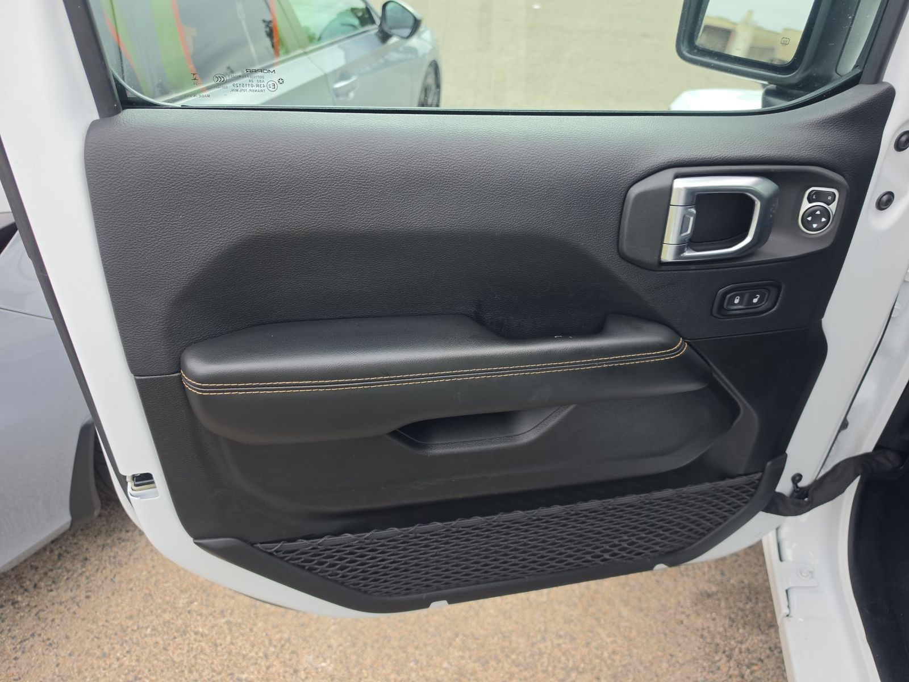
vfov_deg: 58.9
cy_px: 341
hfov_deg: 73.9
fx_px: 604
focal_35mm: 23
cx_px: 454
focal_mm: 6.5
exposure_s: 1/188
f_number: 1.4
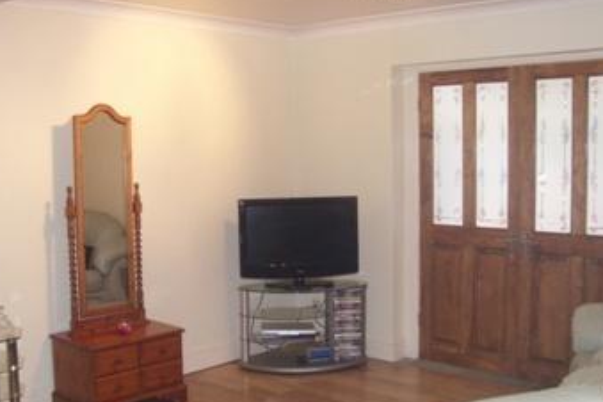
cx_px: 299
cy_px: 226
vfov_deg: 35.0
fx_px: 636
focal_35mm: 38
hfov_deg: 50.7
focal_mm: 6.3
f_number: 3.5
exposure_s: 1/30
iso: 400
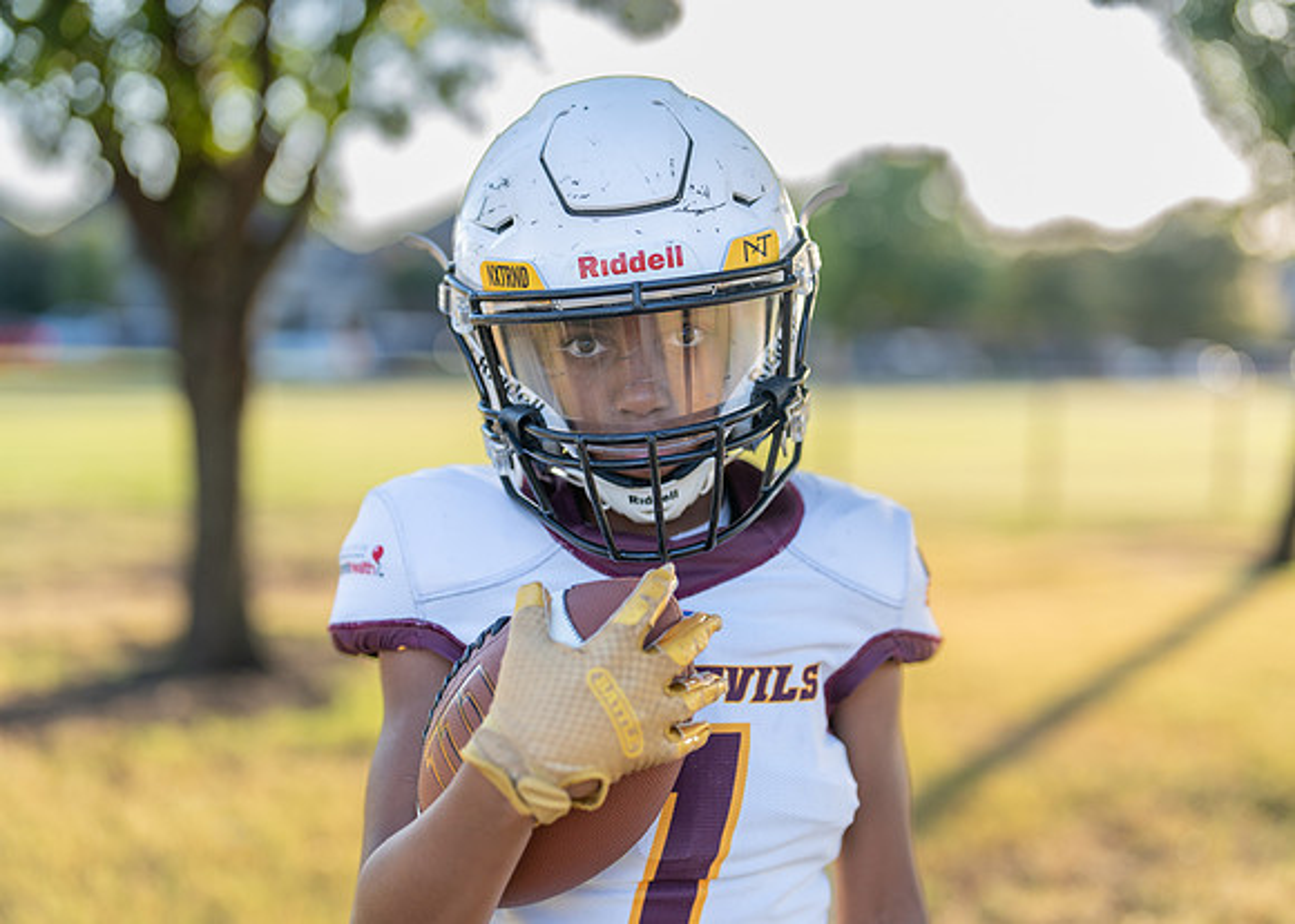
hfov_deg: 37.1
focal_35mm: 52
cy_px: 462
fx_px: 1926
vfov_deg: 27.0
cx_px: 694
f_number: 1.6
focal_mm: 50
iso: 100
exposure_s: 1/800
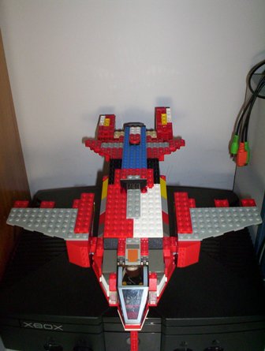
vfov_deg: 48.9
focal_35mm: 38
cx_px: 132
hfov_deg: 37.9
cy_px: 176
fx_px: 386
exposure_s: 1/60
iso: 140
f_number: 4.5
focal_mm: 4.99
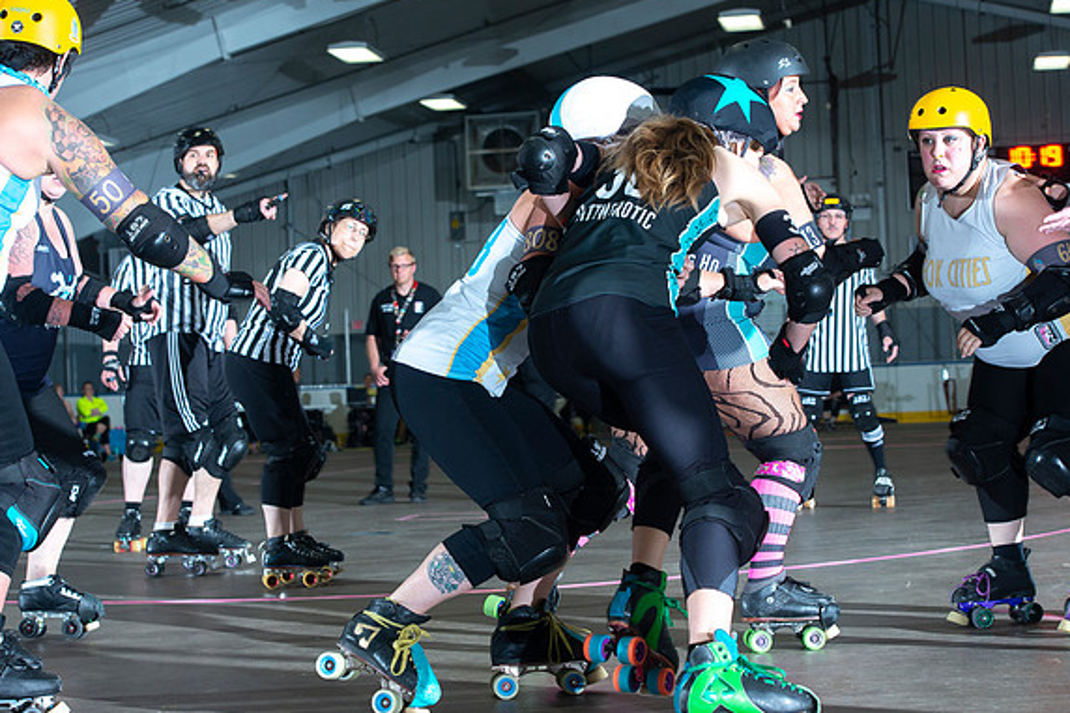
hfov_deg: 28.5
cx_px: 533
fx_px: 2110
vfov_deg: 19.2
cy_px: 353
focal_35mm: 71
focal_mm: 70
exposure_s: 1/160
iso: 800
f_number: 7.1
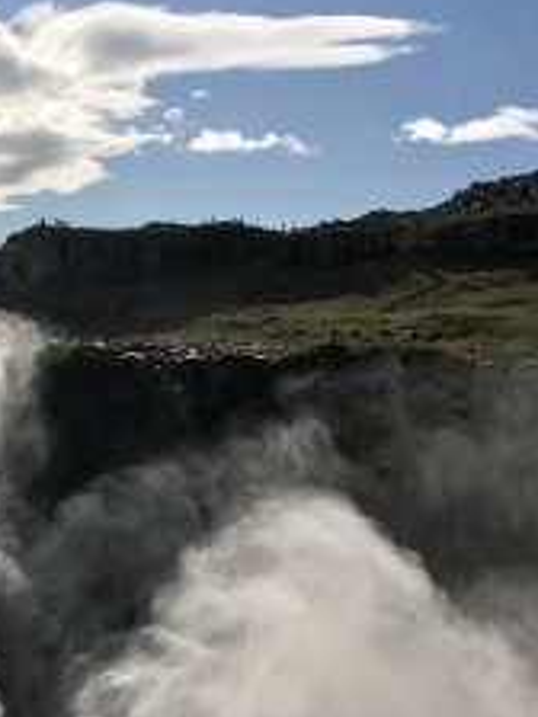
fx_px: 1658
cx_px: 83
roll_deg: +0.4
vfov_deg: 24.1
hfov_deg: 18.2
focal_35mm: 80
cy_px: 547
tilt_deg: -8.8
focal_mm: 3.99
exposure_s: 1/5988
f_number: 1.8
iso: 25
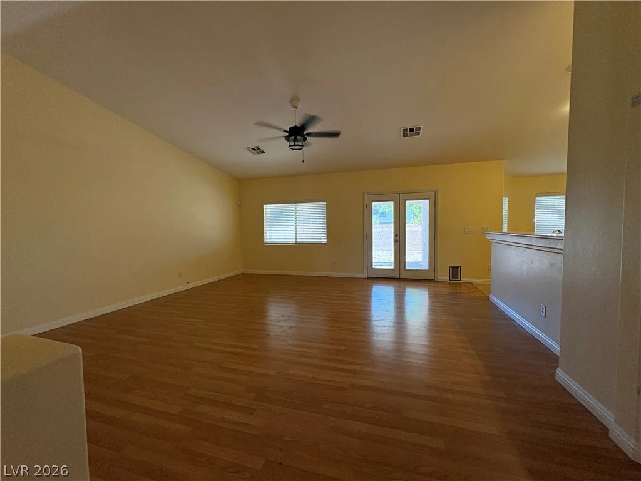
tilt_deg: -1.0
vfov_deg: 85.7
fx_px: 259
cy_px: 240
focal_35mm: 14
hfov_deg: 102.1
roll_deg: +1.2
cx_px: 320
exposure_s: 1/60
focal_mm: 2.22
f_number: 2.2
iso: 250
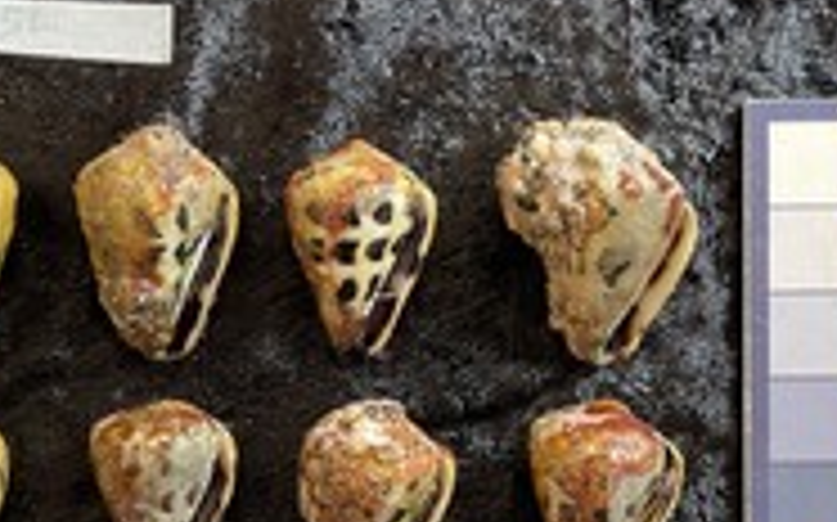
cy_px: 452
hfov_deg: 35.1
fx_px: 1322
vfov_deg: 21.9
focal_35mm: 58
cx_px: 360
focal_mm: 3
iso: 50
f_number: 1.8
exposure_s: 1/60
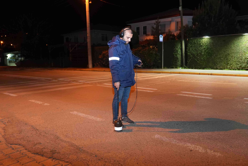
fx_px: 221
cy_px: 83
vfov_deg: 41.2
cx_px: 124
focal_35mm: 32
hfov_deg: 58.7
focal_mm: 32
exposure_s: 1/100
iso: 6400
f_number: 2.8
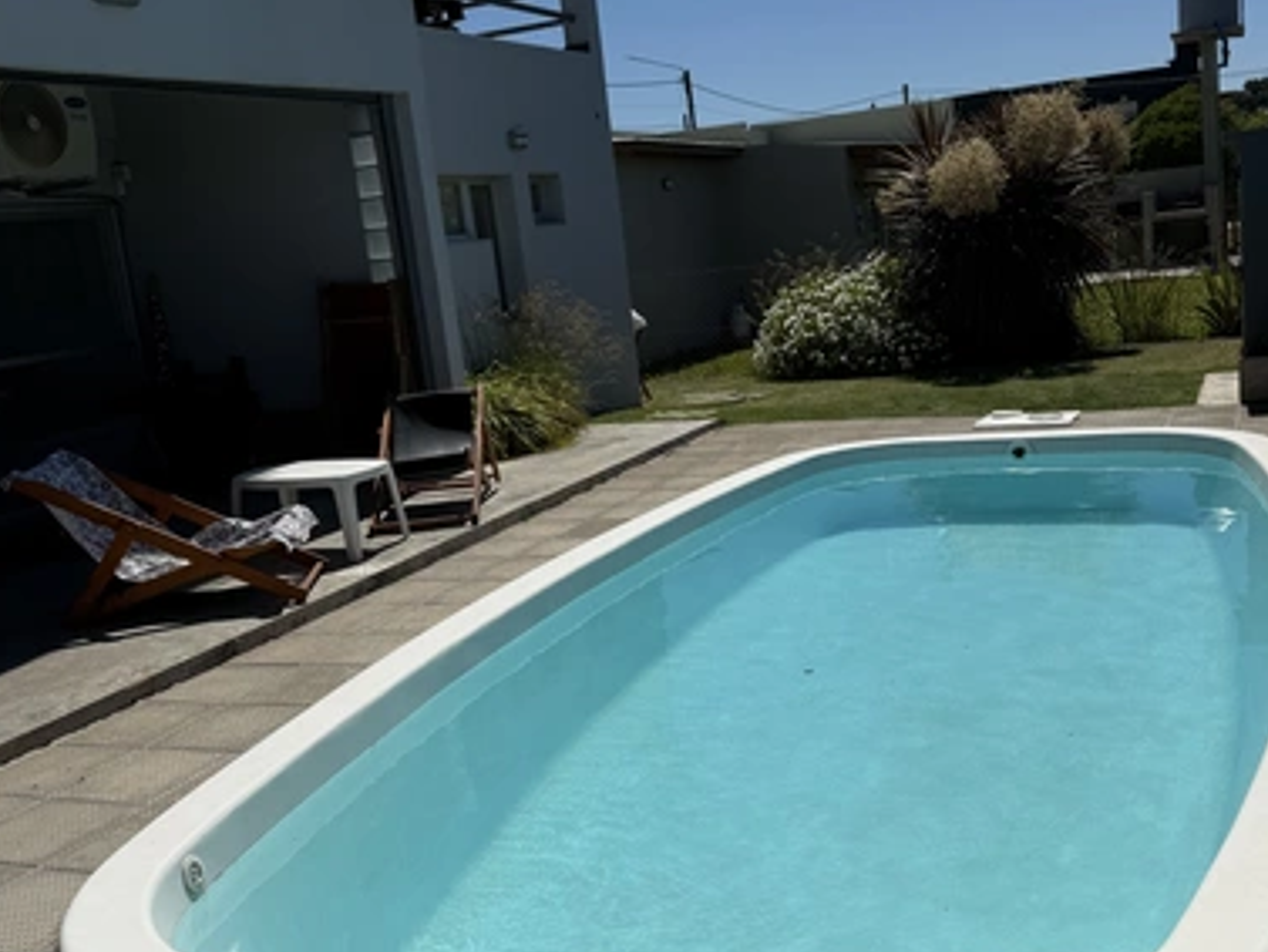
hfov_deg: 63.3
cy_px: 498
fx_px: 1026
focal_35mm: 28
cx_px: 693
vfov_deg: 49.8
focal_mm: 6.76
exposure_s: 1/14286
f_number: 1.78
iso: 80
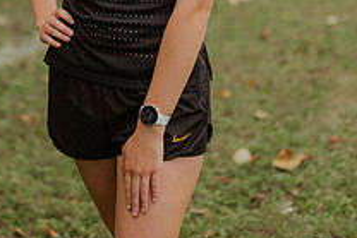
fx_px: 1072
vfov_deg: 12.3
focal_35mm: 108
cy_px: -82
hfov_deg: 18.9
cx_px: 122
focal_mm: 50
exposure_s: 1/1600
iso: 250
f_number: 1.8
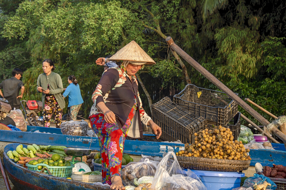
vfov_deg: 18.2
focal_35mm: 75
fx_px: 596
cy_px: 95
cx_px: 143
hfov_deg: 27.0
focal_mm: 50
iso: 100
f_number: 8
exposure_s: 1/160
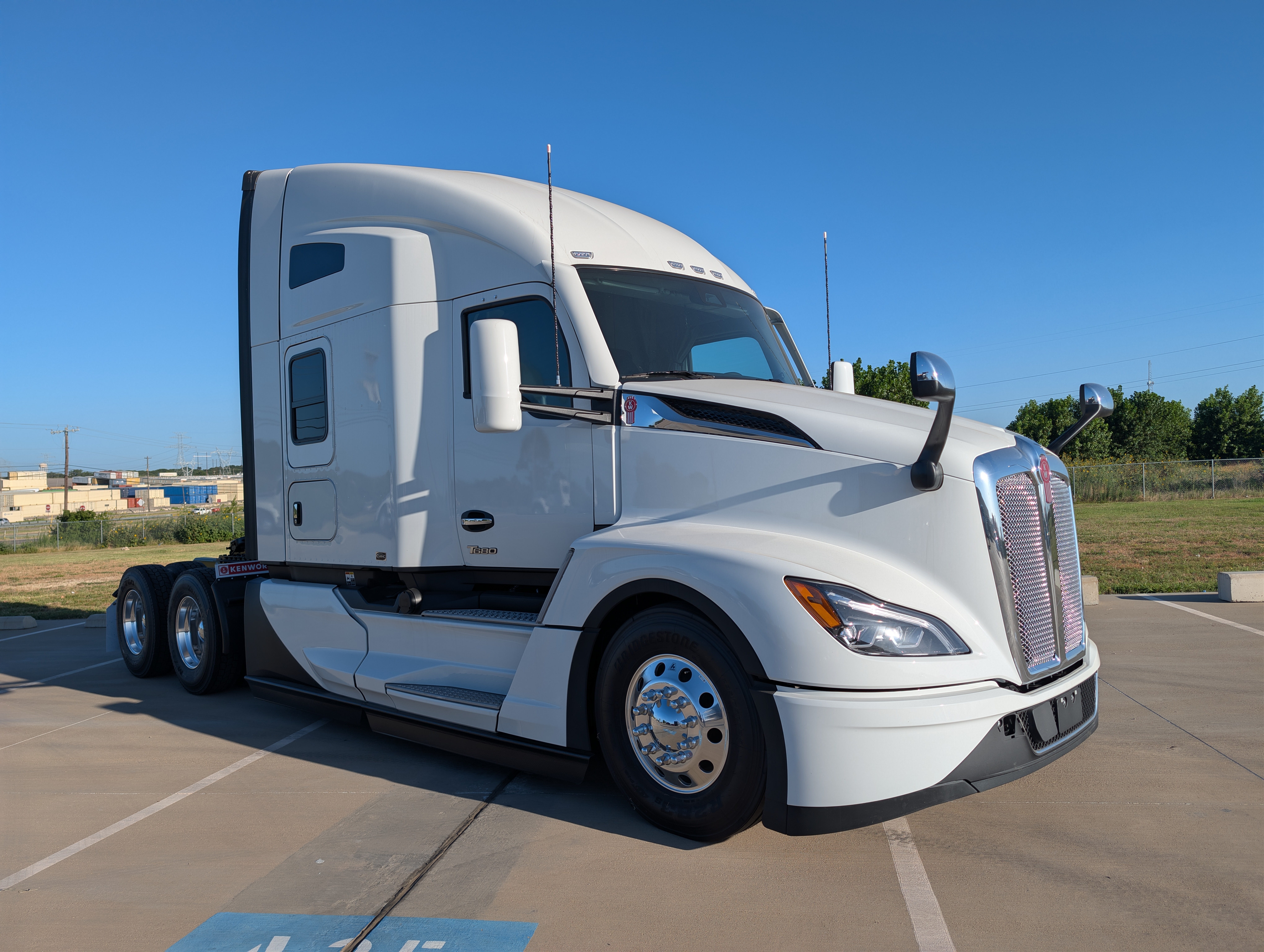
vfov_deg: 56.9
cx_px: 632
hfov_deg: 71.5
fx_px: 878
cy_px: 476
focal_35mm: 24
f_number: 1.68
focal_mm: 6.9
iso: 23
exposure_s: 1/1852
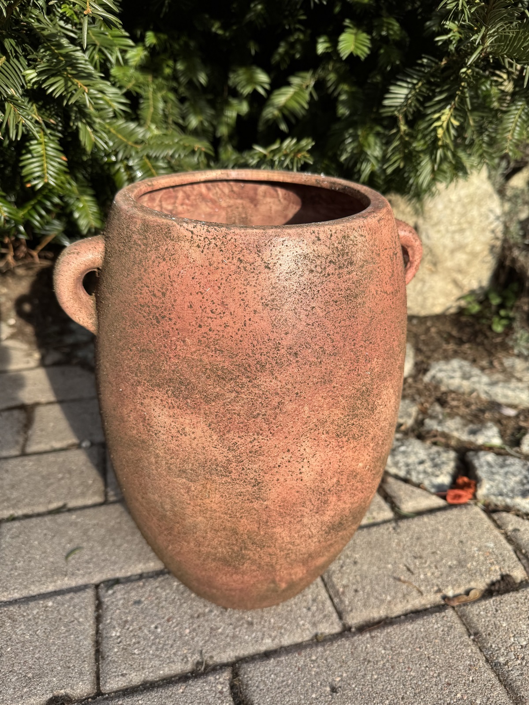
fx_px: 489
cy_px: 352
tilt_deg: -27.0
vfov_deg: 71.6
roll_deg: +5.5
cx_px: 264
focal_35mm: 24
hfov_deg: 56.8
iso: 80
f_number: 1.78
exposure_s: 1/1488
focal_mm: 6.76
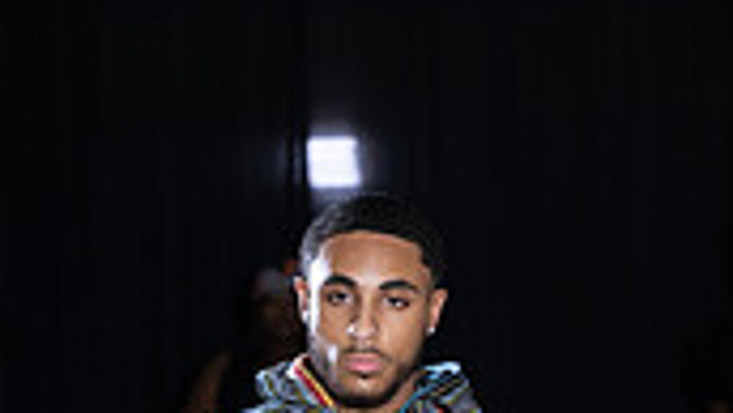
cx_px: 371
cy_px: 945
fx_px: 6671
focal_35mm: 343
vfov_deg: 3.5
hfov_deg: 6.3
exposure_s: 1/160
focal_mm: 125
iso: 1000
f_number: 6.3
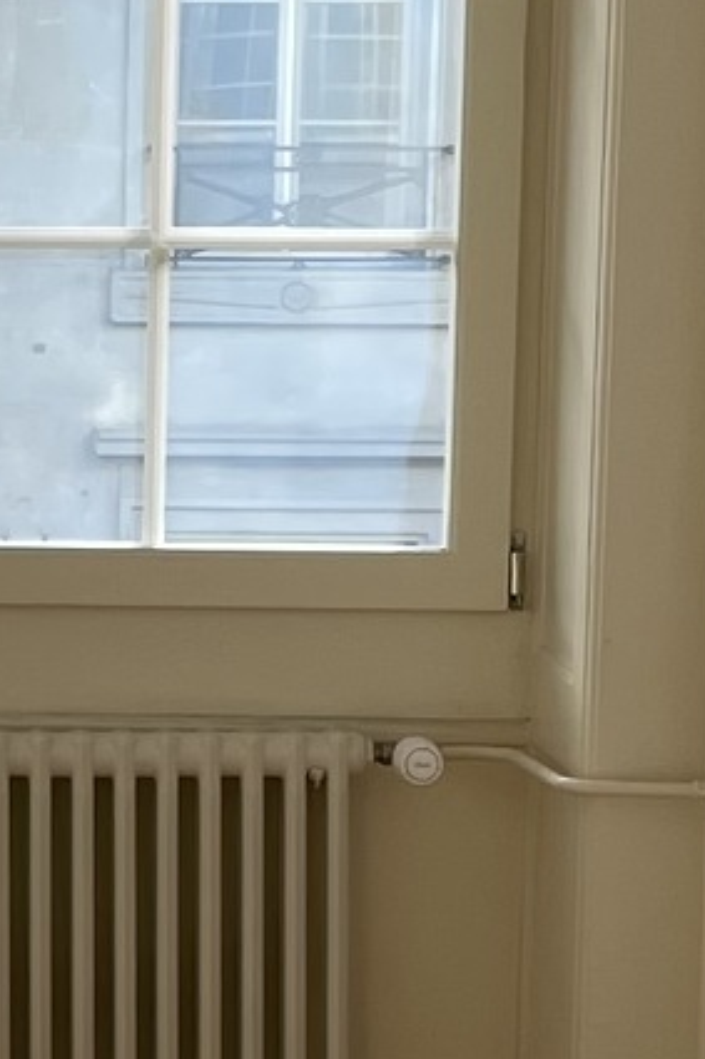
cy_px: 566
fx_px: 4792
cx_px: -538
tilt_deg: -6.1
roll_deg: -0.3
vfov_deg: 12.6
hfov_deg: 8.1
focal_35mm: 163
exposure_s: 1/156
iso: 32
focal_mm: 4.2
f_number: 1.6
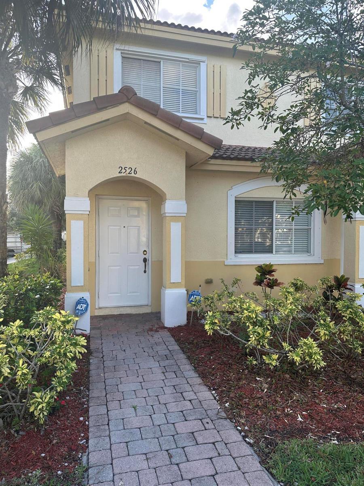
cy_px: 243
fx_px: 336
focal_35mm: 24
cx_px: 182
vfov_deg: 71.6
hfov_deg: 56.8
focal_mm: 6.86
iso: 80
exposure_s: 1/501
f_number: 1.78
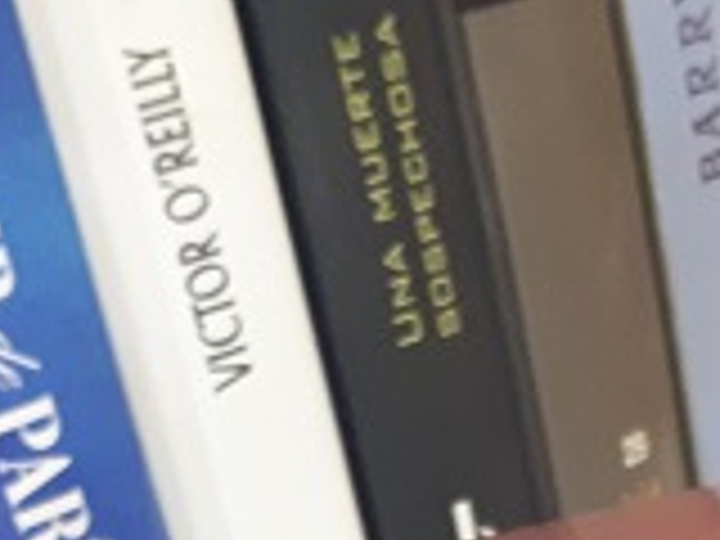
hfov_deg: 19.3
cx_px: 572
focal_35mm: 101
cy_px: 1008
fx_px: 2101
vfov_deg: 13.1
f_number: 1.9
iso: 320
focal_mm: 3.6
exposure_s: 1/17
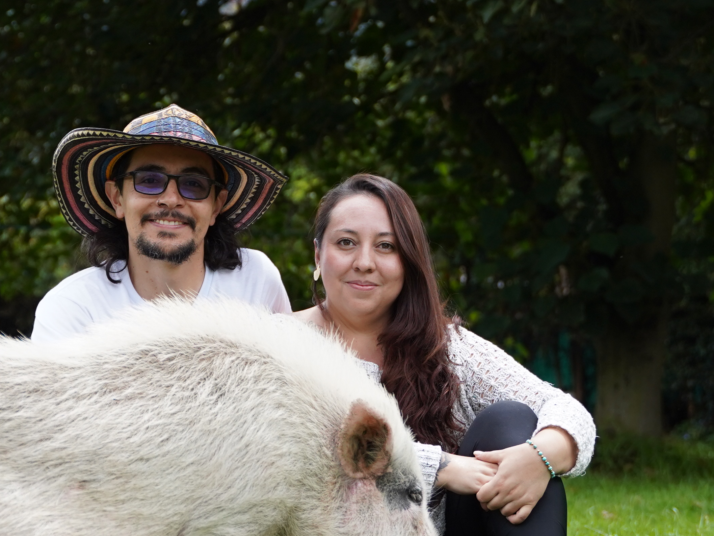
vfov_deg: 14.5
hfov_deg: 19.2
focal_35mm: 102
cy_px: 304
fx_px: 2104
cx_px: 259
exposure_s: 1/2000
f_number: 2.8
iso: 500
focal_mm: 38.3
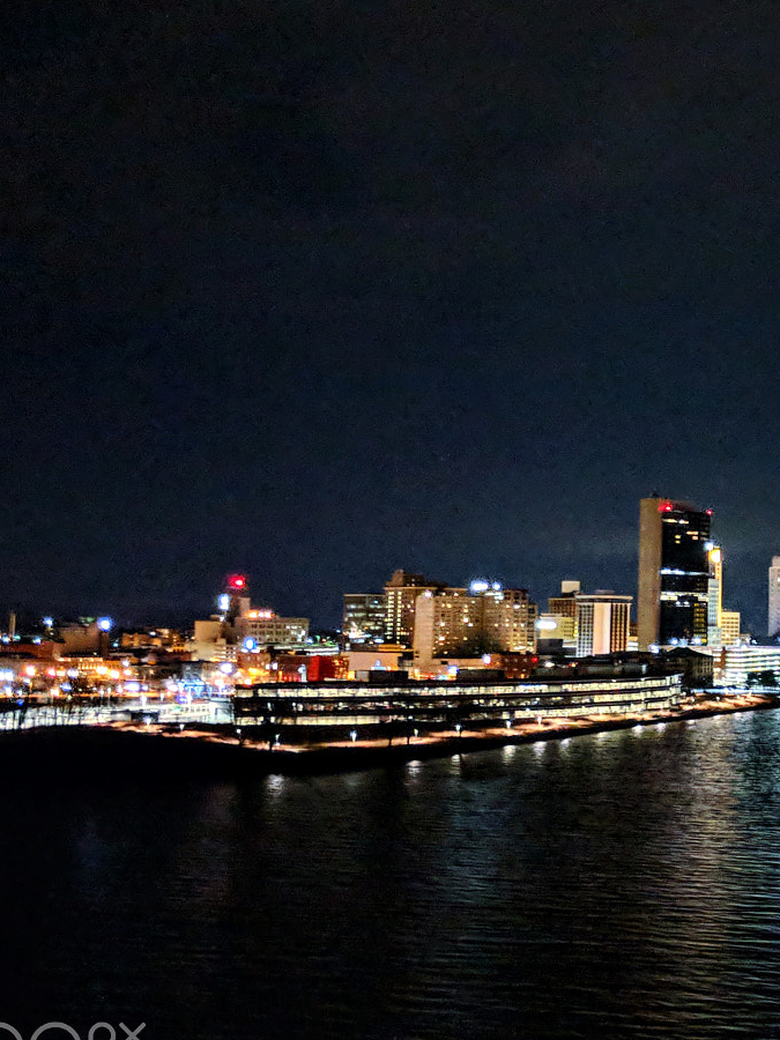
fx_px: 1442
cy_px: 507
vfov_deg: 39.7
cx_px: 783
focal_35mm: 48
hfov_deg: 28.4
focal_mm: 4.44
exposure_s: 1/12
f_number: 1.8
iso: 1250
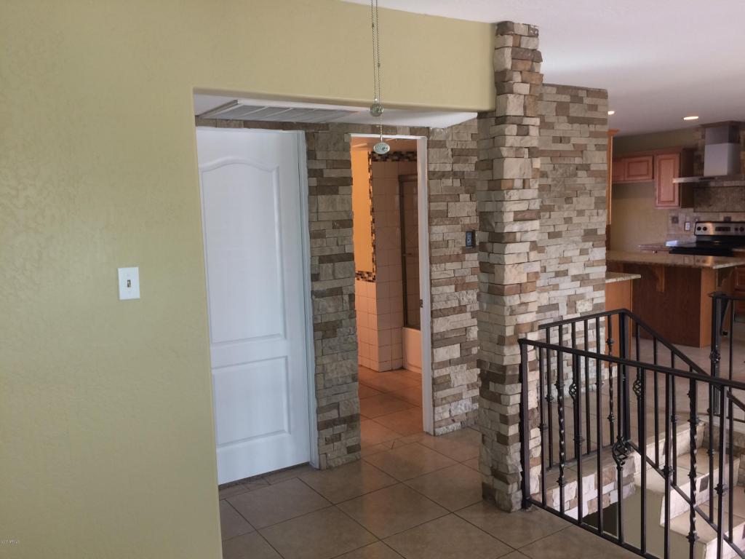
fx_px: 624
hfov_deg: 61.7
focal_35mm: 29
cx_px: 372
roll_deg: +0.2
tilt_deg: -8.0
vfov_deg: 48.2
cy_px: 280
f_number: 2.2
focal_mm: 4.15
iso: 64
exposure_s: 1/30
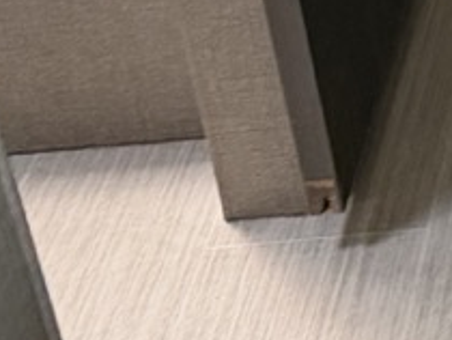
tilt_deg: -23.5
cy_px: -544
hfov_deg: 11.9
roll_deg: +5.3
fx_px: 1909
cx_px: 938
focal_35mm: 146
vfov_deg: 8.9
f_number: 1.78
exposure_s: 1/60
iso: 320
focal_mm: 6.76
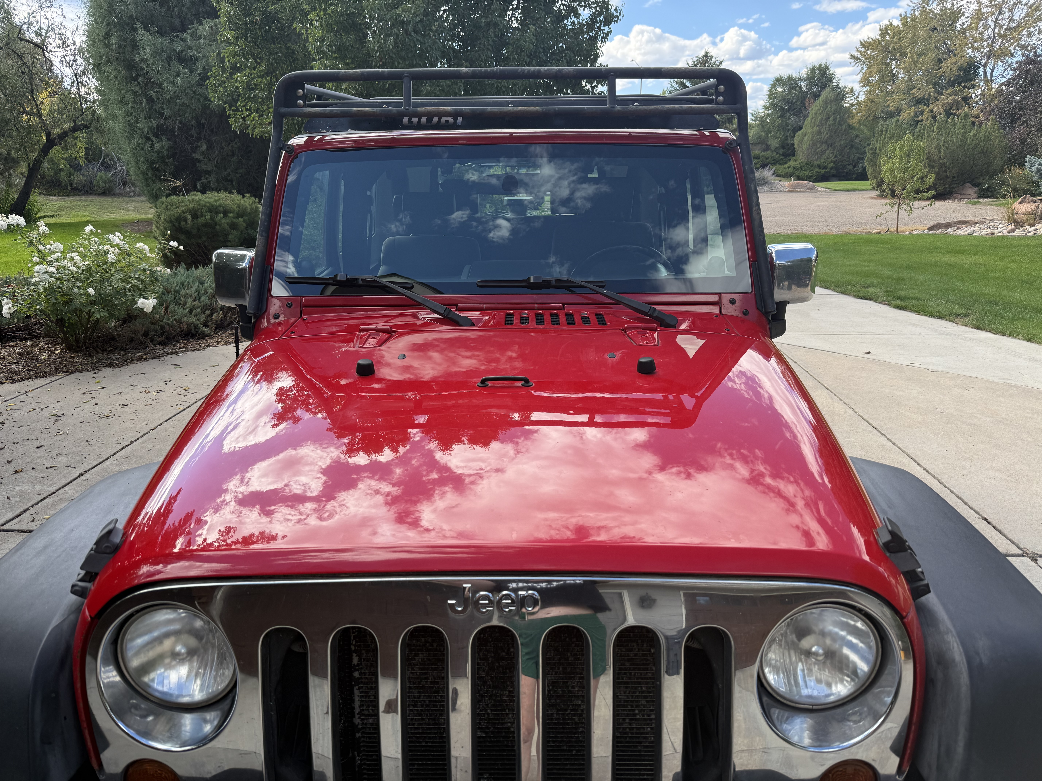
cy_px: 390
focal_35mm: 24
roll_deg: +0.3
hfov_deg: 71.6
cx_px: 521
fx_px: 722
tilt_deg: -16.9
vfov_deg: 56.8
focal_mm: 6.76
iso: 80
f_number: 1.78
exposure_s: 1/931
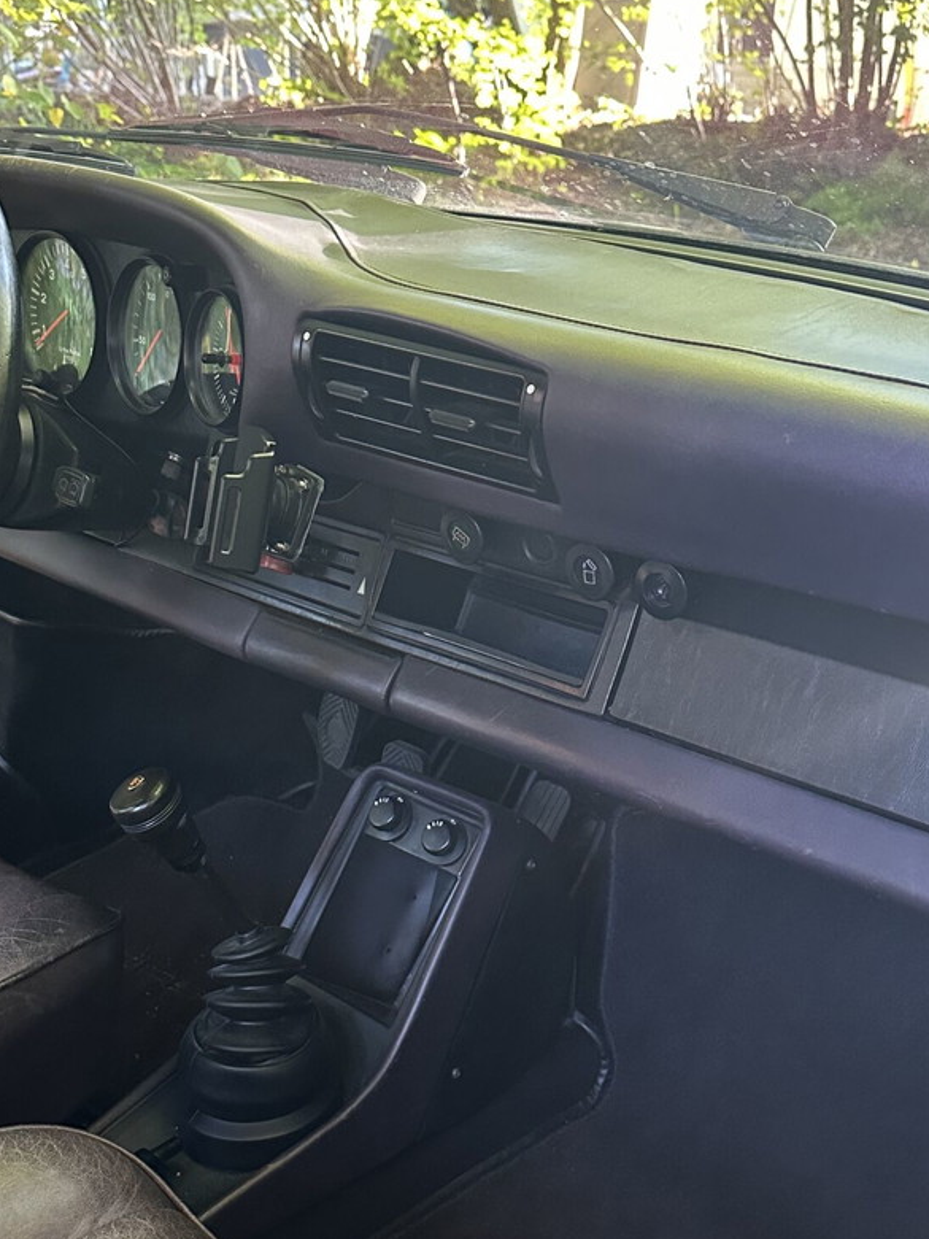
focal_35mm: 42
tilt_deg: -26.1
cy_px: 833
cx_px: 400
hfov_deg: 34.3
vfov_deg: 44.1
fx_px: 1503
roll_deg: -0.7
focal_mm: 6.86
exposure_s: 1/60
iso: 500
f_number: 1.78
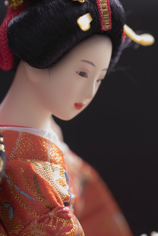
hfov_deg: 11.5
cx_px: 79
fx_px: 783
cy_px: 118
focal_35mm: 119
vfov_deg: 17.2
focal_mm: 70
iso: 100
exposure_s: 1/1.25
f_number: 4
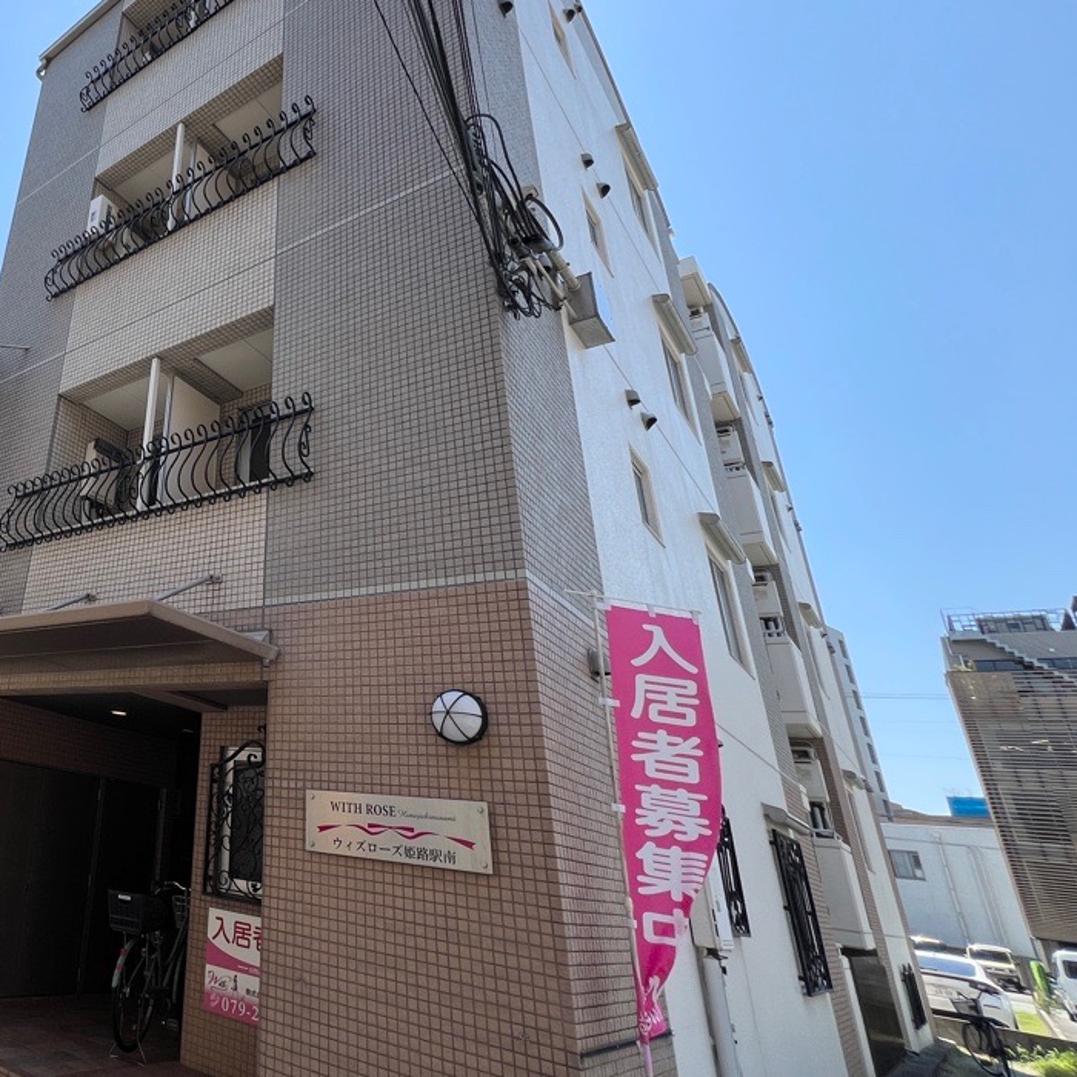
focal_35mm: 21
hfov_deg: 60.4
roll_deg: -8.1
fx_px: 739
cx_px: 95
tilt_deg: +25.2
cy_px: 455
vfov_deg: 71.7
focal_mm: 1.57
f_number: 1.8
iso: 32
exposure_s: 1/935
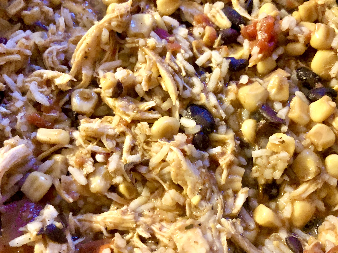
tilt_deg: -66.7
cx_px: 171
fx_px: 371
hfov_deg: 49.0
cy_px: 128
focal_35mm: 38
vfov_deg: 37.7
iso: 100
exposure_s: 1/4
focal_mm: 3.99
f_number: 1.8
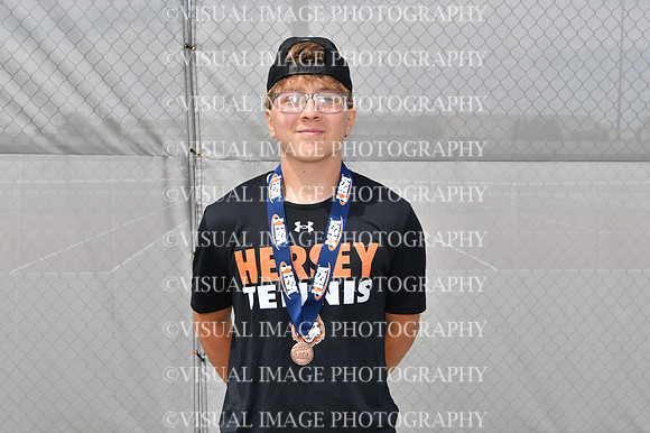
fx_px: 704
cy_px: 216
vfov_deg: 34.2
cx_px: 325
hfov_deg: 49.6
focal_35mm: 39
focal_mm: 26
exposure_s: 1/640
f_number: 8
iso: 125
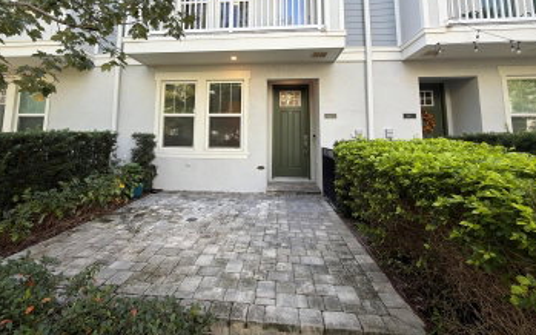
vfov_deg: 66.1
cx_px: 252
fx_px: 248
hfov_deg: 94.3
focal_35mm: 17
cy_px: 111
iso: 40
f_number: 2.2
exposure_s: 1/131
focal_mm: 2.22
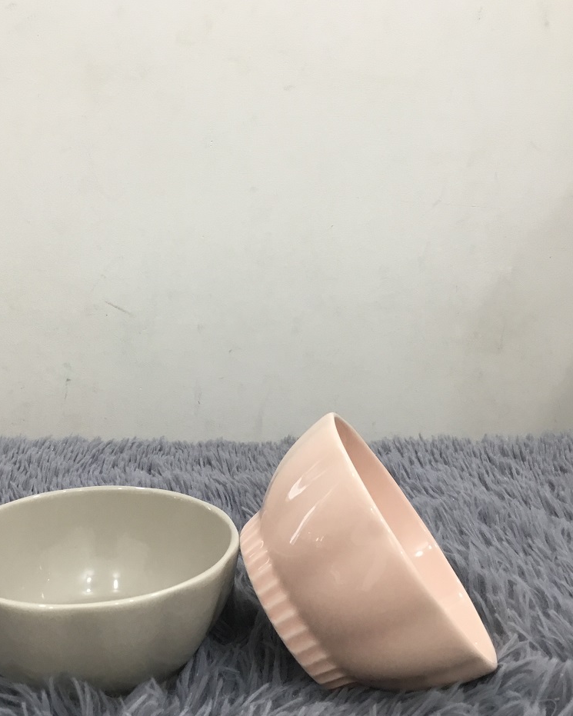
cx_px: 230
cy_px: 398
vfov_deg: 46.8
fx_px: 827
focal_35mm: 39
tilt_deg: -14.6
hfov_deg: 38.1
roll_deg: +1.2
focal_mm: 3.3
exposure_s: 1/33
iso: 80
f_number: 2.4
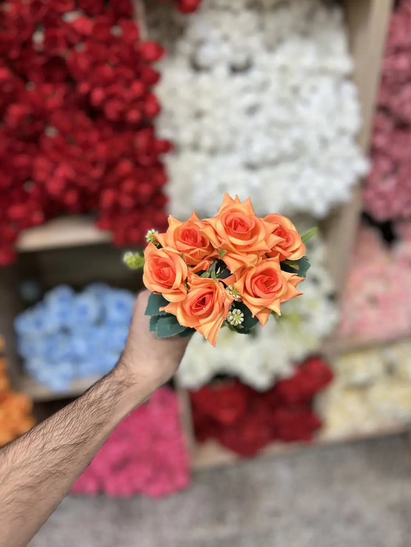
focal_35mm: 27
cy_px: 267
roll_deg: +2.9
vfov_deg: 65.3
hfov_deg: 51.3
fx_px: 427
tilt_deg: -33.0
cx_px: 213
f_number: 1.5
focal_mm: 5.7
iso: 40
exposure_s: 1/100
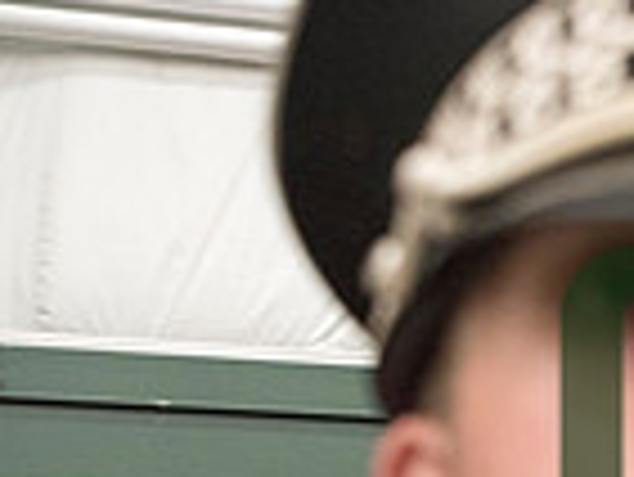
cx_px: 899
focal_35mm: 95
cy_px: 461
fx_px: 1741
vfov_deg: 15.3
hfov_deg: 18.7
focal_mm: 24
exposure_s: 1/200
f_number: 3.2
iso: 3200
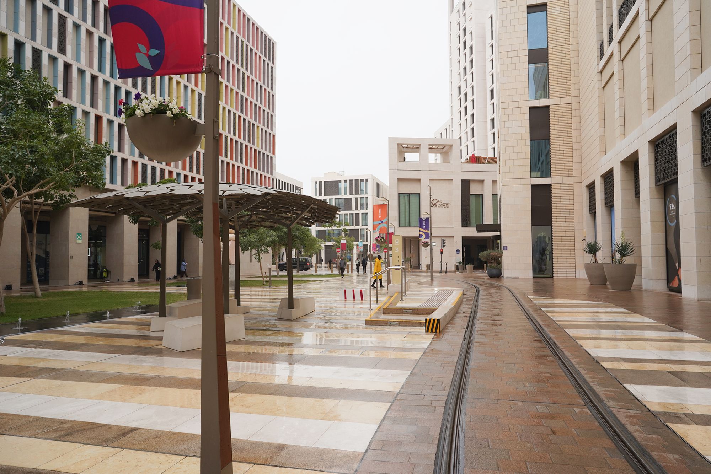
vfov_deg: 53.1
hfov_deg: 73.7
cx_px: 356
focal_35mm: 24
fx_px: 474
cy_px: 237
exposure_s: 1/100
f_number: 11
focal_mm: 24
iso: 400
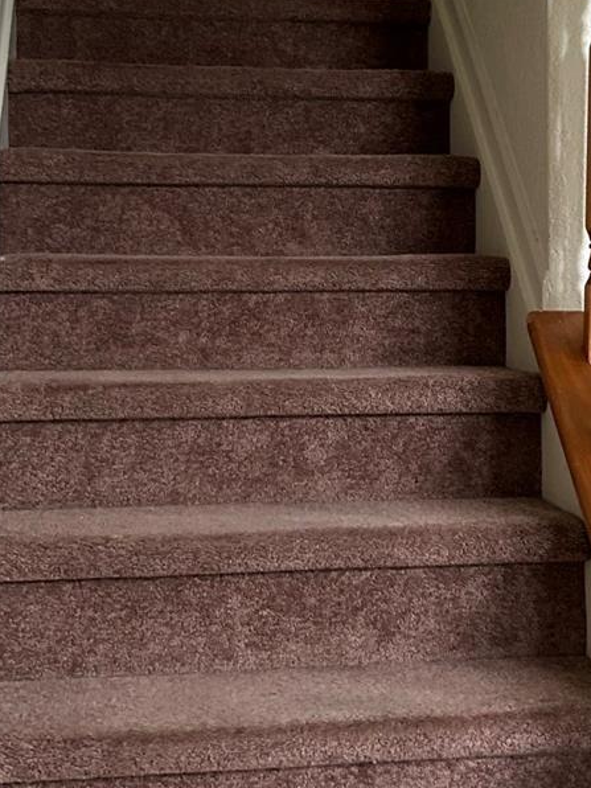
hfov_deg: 21.9
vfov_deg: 28.8
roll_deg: +2.3
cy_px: 280
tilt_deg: +0.3
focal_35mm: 67
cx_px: 390
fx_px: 1525
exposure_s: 1/60
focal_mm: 5.7
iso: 250
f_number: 1.5
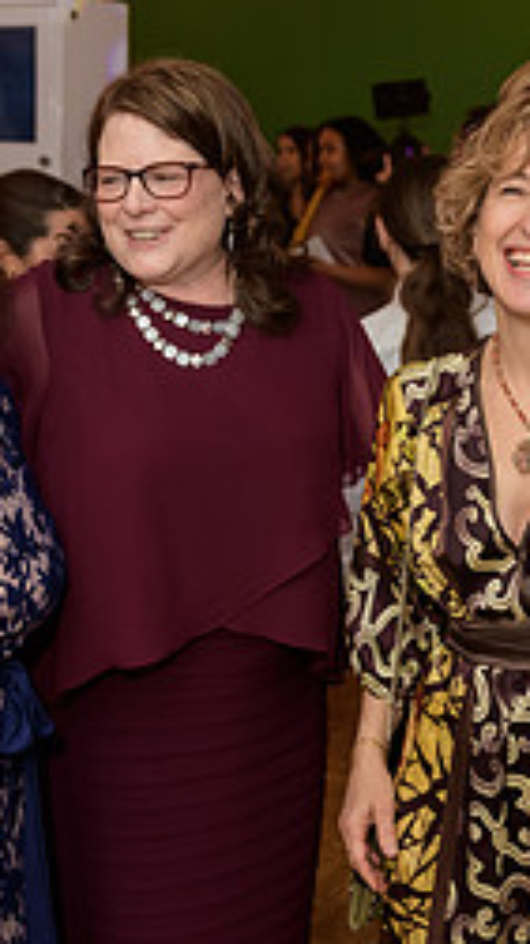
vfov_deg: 35.9
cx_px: 395
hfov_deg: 20.6
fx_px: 1451
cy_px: 363
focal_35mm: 58
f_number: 3.2
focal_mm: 24
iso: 800
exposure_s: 1/125
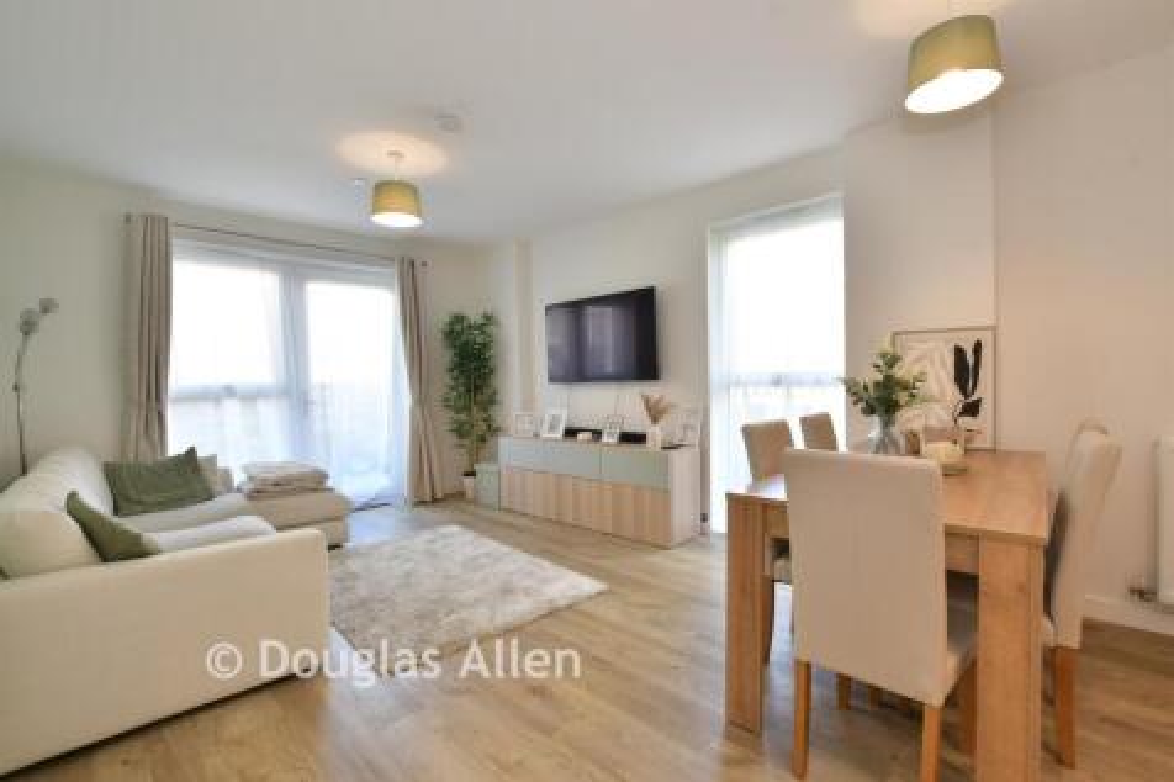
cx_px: 587
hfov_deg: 100.4
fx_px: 489
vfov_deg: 77.3
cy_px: 391
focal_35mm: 15
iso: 320
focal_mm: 10
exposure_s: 1/13
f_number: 8
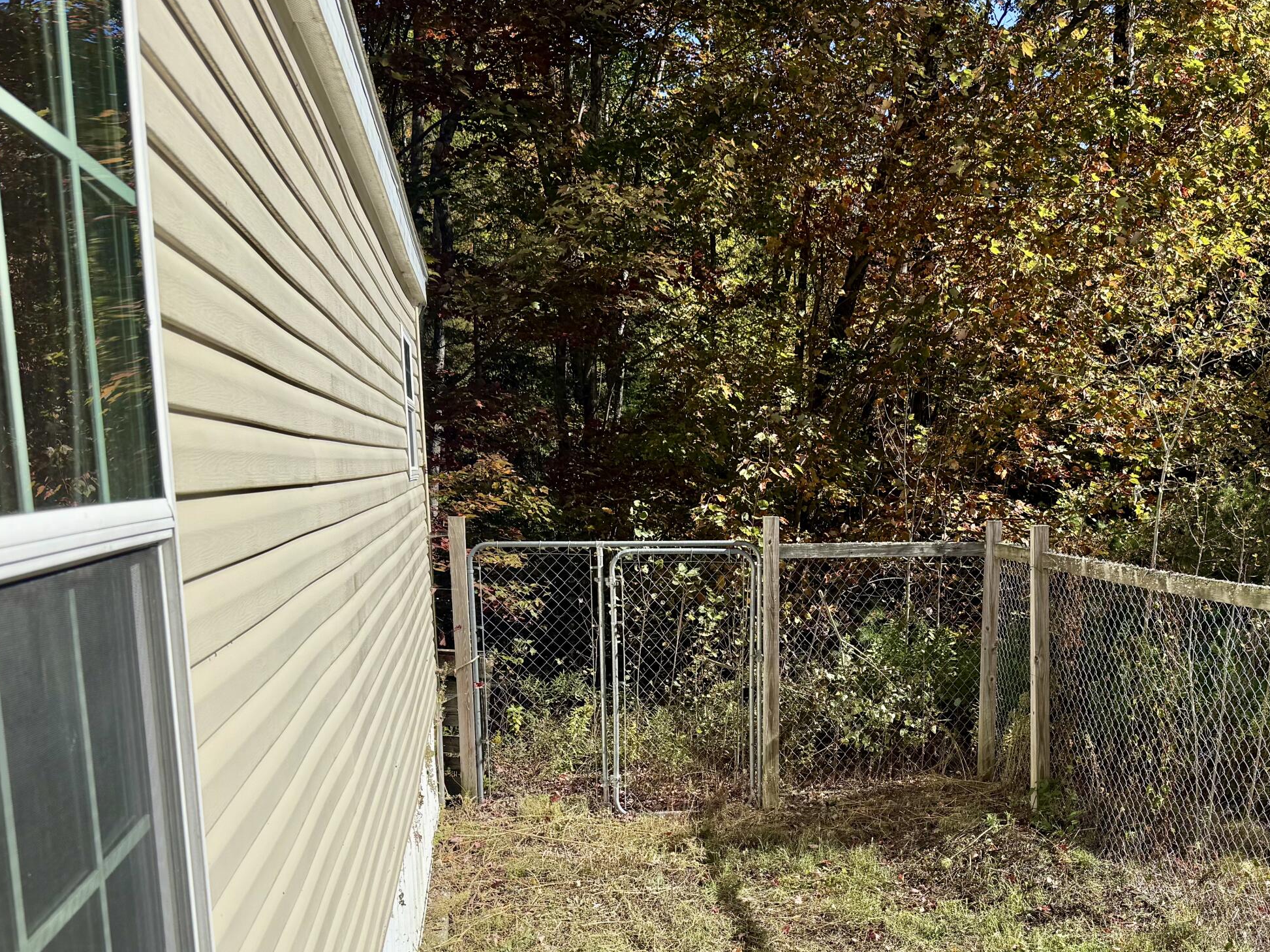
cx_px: 807
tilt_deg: -10.0
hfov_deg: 49.6
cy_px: 705
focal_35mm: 37
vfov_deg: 37.8
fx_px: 1357
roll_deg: +0.2
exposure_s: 1/3953
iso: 80
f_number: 1.78
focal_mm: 6.76
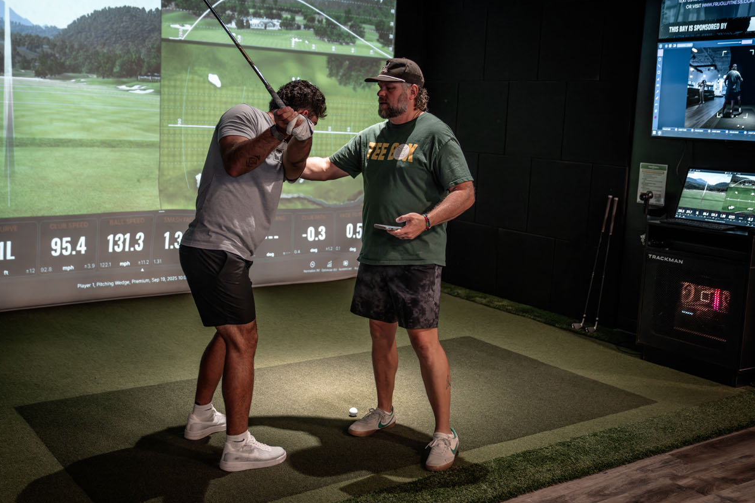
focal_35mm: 41
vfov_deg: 32.6
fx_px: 860
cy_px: 228
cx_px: 348
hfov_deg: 47.4
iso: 5000
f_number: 2.8
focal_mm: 37
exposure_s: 1/200
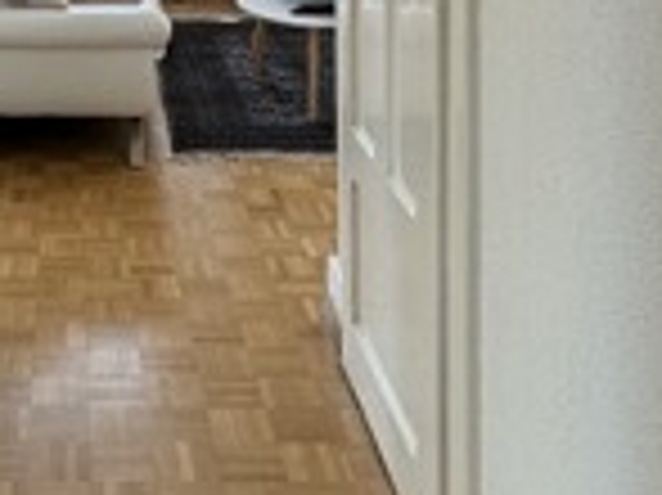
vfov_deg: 21.1
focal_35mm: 61
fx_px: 1166
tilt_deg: -2.1
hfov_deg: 30.0
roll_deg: +1.8
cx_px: 32
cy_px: -202
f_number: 2.2
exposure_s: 1/100
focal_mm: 2.22
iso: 80
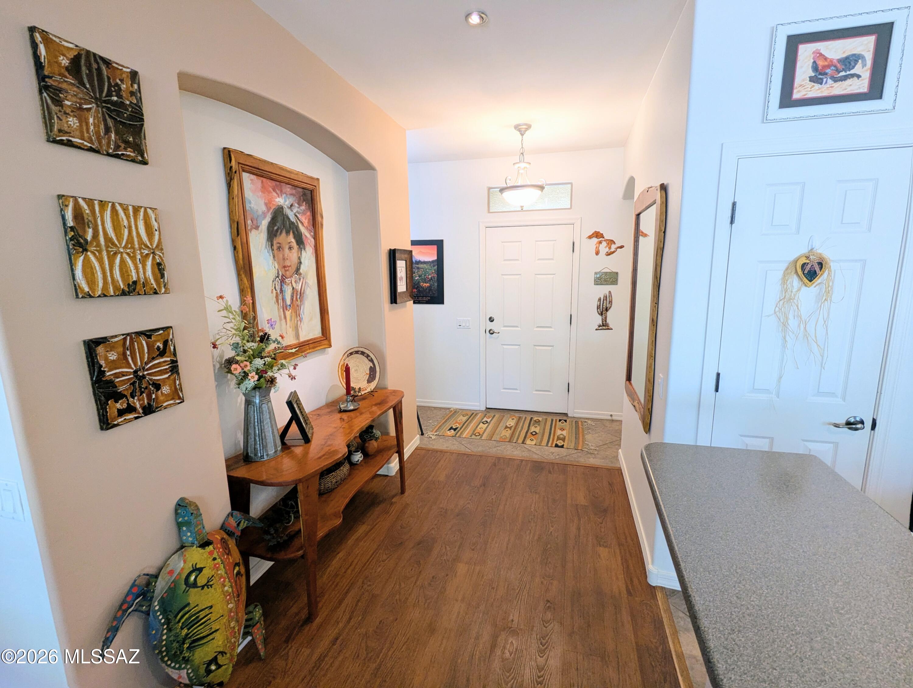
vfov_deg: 78.2
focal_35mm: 16
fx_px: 423
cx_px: 456
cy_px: 344
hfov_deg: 94.4
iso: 69
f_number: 2.2
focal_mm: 2.35
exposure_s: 1/24
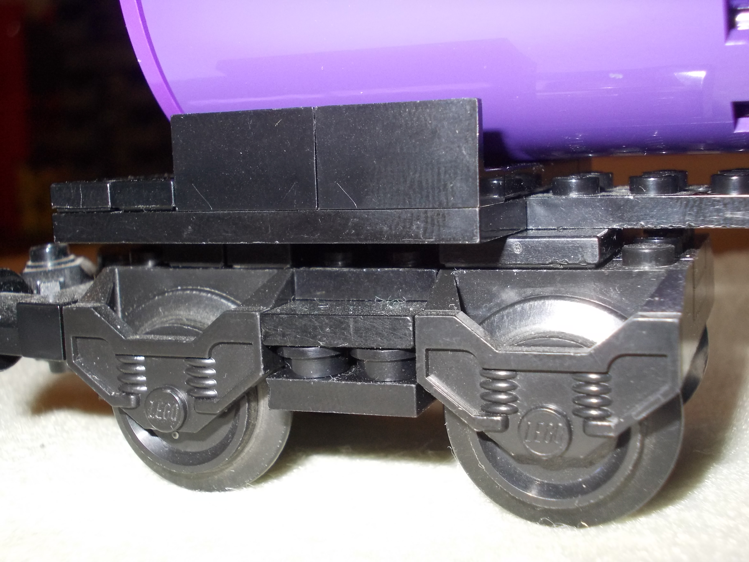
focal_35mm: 51
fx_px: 1104
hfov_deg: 37.5
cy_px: 281
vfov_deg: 28.6
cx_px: 374
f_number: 3.6
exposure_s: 1/30
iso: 200
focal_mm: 7.2
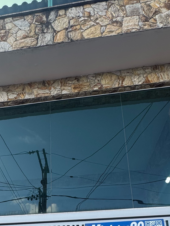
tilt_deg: +18.4
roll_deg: +0.4
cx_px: 45
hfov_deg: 36.9
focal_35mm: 38
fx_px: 249
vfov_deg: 43.0
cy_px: 220
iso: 40
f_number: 2.2
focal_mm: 2.22
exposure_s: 1/331
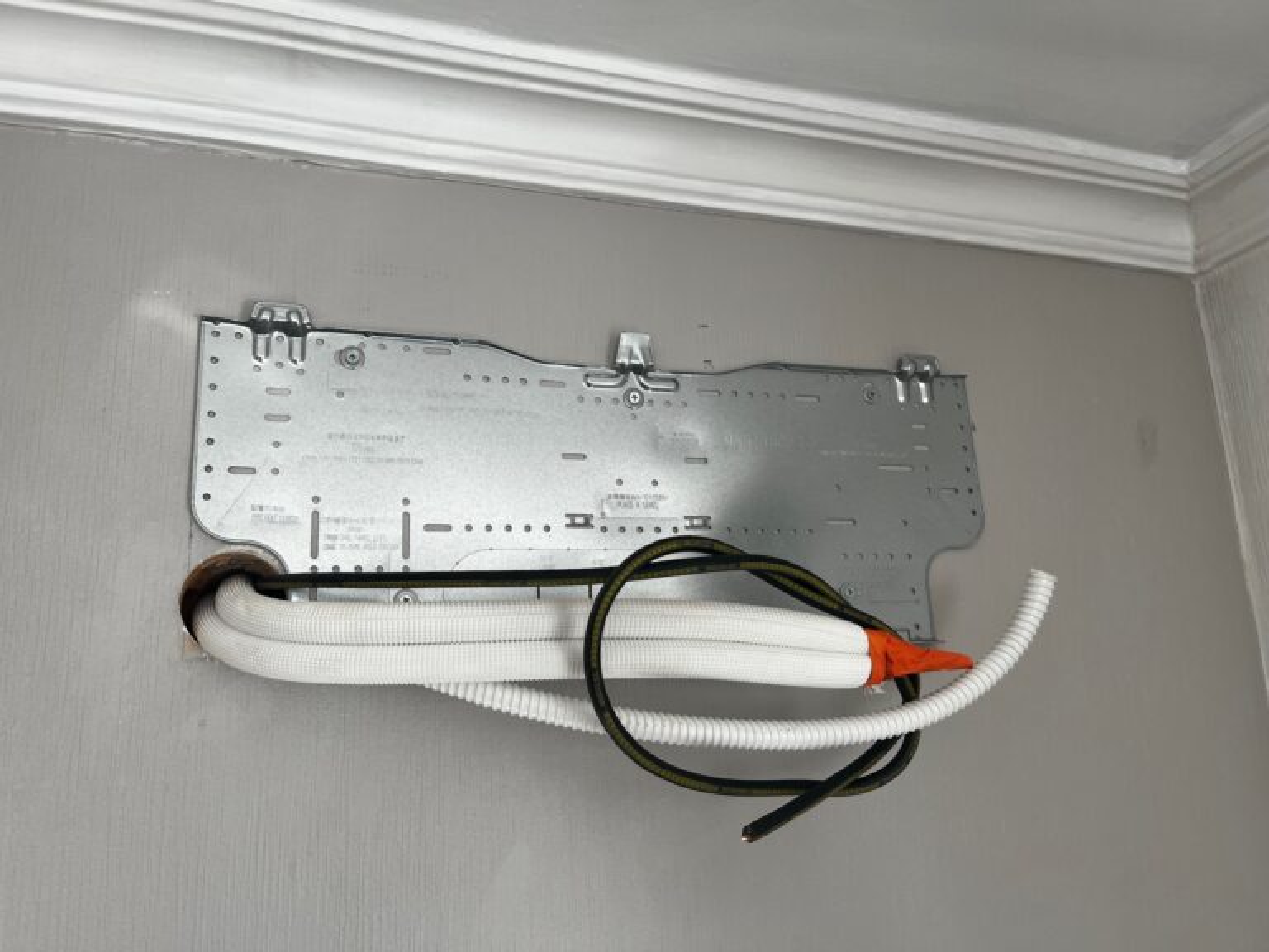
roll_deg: +2.4
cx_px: 634
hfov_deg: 67.3
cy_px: 476
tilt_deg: +12.9
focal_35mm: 26
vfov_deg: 53.1
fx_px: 953
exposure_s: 1/121
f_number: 1.6
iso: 40
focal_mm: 5.1
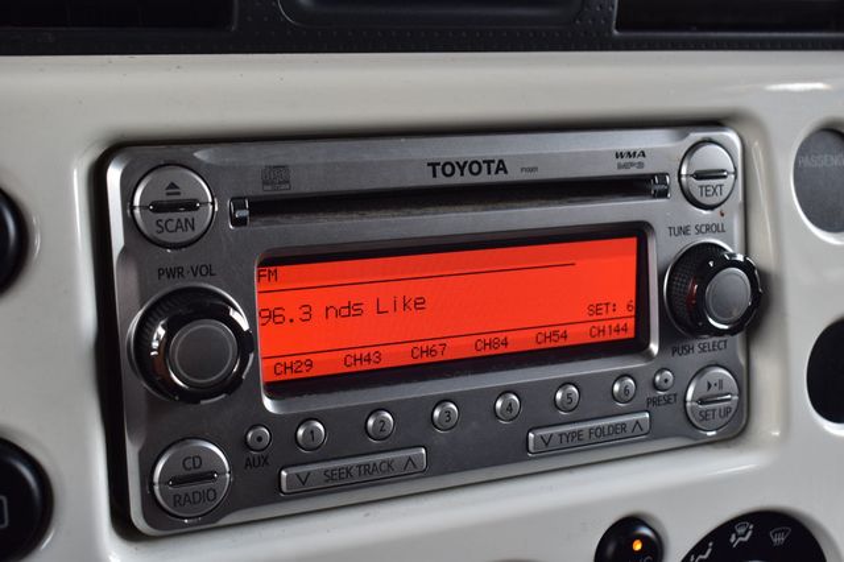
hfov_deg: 37.9
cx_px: 422
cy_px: 281
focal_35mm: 52
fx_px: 1230
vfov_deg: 25.7
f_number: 7.1
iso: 400
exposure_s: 1/25
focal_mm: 35
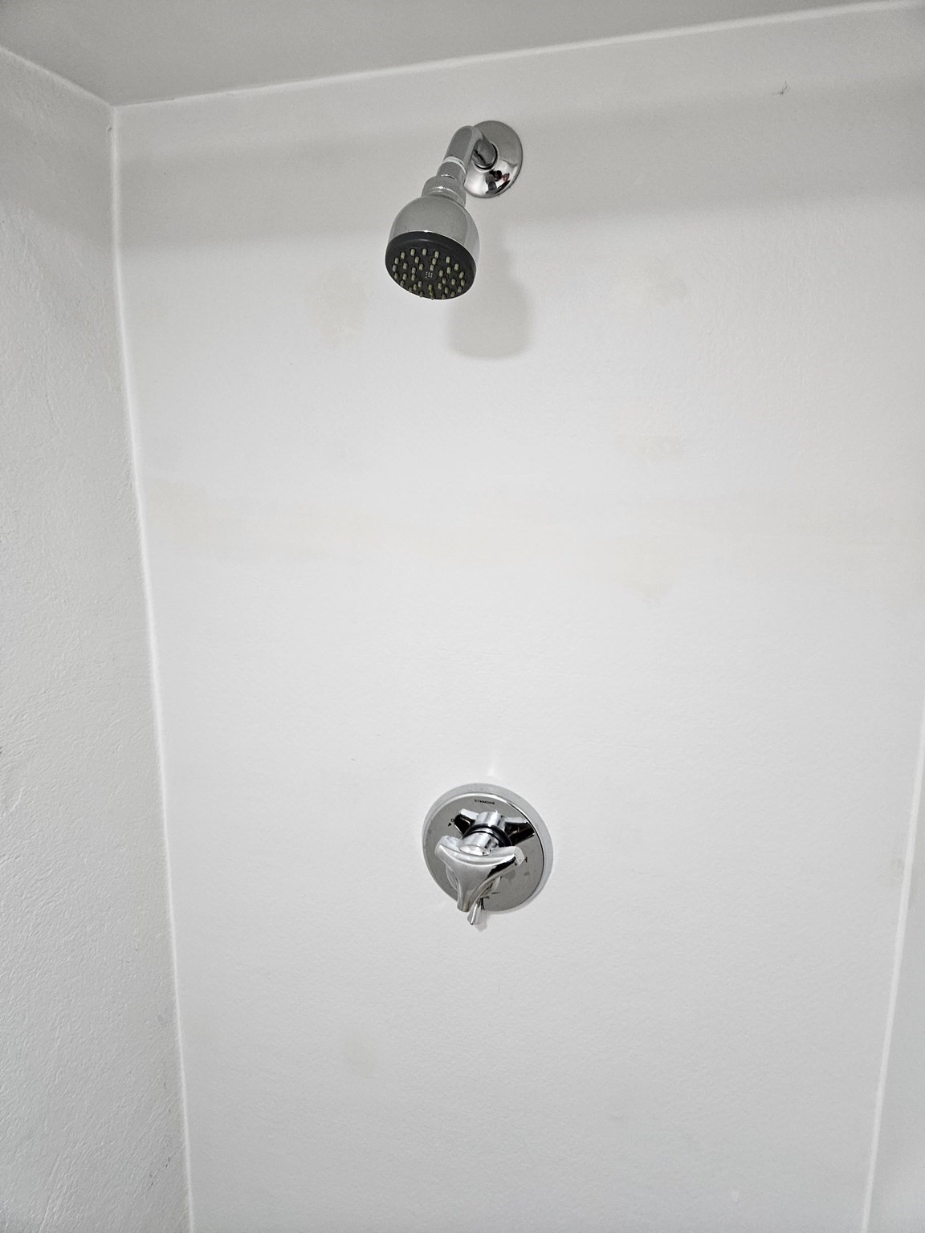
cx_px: 462
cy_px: 616
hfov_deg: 58.9
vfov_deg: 73.9
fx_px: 819
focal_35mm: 23
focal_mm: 5.4
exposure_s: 1/120
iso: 160
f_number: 1.8
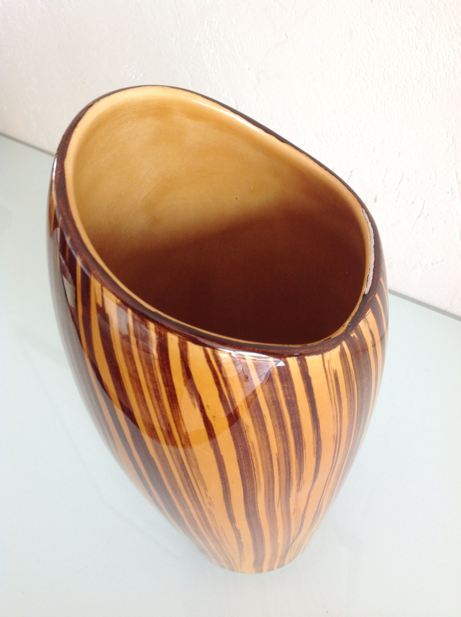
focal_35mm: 35
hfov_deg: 40.6
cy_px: 308
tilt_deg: -45.9
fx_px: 623
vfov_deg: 52.7
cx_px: 230
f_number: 2.4
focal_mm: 4.28
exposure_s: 1/30
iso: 64
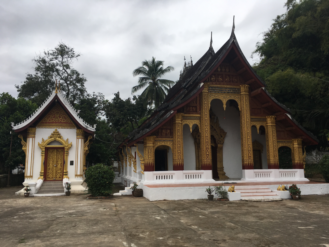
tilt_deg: +10.3
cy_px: 124
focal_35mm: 29
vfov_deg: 48.2
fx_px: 276
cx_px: 164
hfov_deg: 61.7
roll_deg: +1.0
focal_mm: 4.15
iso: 25
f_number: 2.2
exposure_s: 1/460
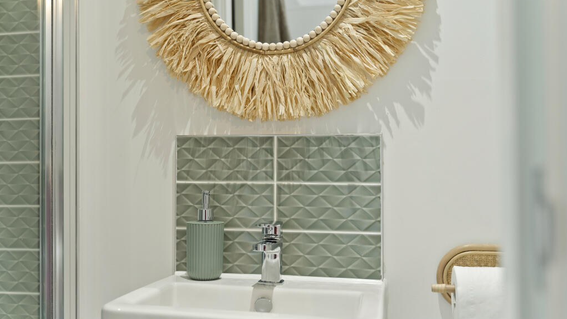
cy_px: 169
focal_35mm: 39
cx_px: 284
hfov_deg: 51.6
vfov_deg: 30.4
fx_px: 586
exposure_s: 1/40
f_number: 2.8
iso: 640
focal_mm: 37
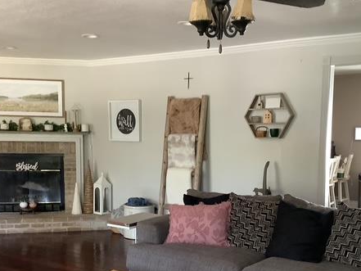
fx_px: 469
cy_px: 183
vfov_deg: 31.9
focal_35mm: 45
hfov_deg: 42.1
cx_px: 185
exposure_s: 1/30
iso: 320
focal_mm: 3.3
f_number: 2.4
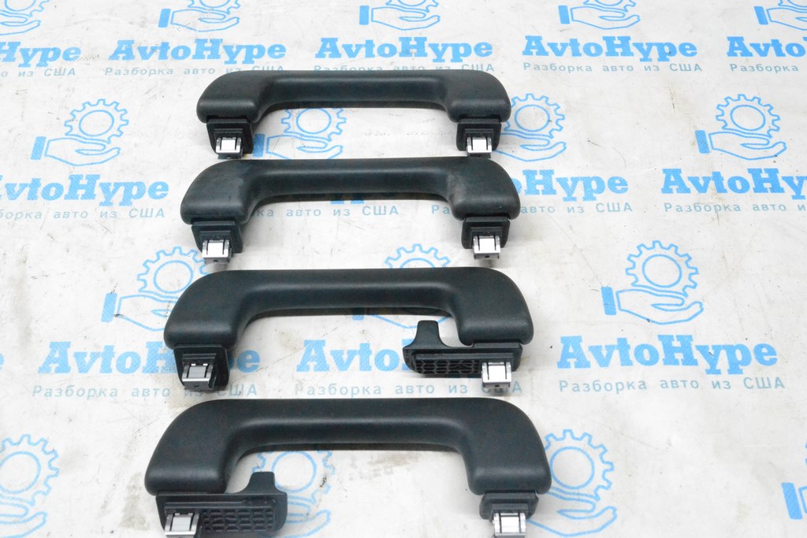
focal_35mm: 39
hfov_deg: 49.5
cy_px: 269
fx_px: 874
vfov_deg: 34.2
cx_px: 404
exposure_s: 1/125
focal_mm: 26
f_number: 10
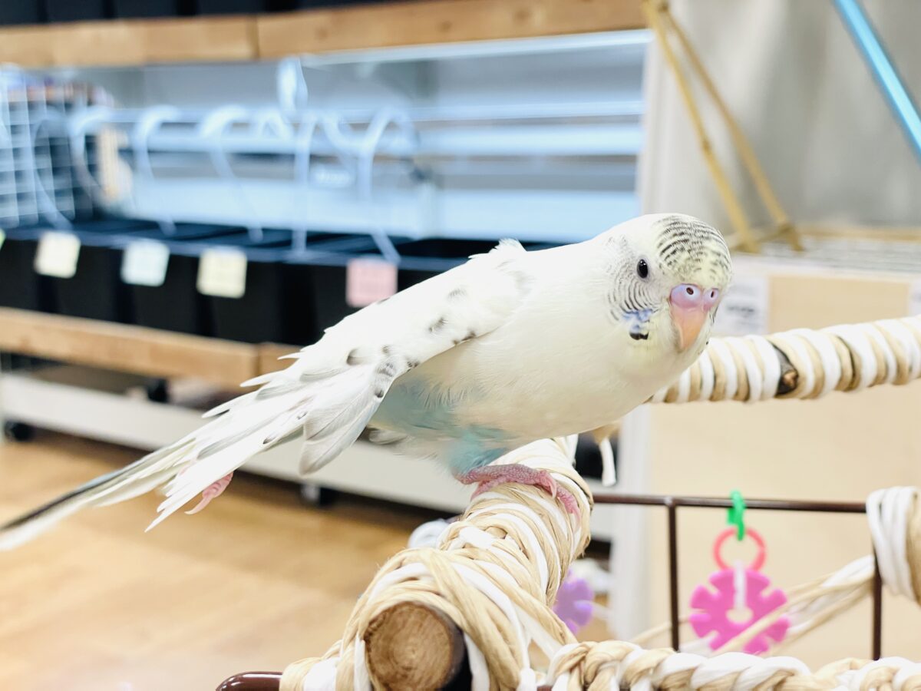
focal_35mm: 52
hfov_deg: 36.8
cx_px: 460
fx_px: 1384
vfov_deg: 28.0
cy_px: 346
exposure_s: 1/99
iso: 160
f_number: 2
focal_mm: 6
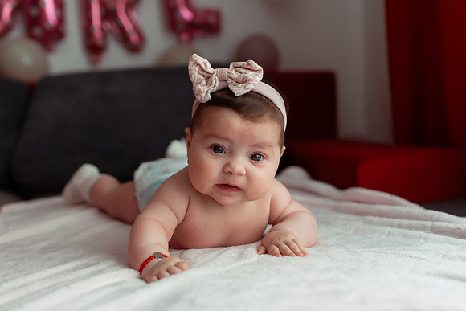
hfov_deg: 49.3
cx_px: 221
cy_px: 158
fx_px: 507
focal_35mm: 39
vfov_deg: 34.1
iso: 800
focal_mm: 35
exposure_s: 1/250
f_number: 2.5
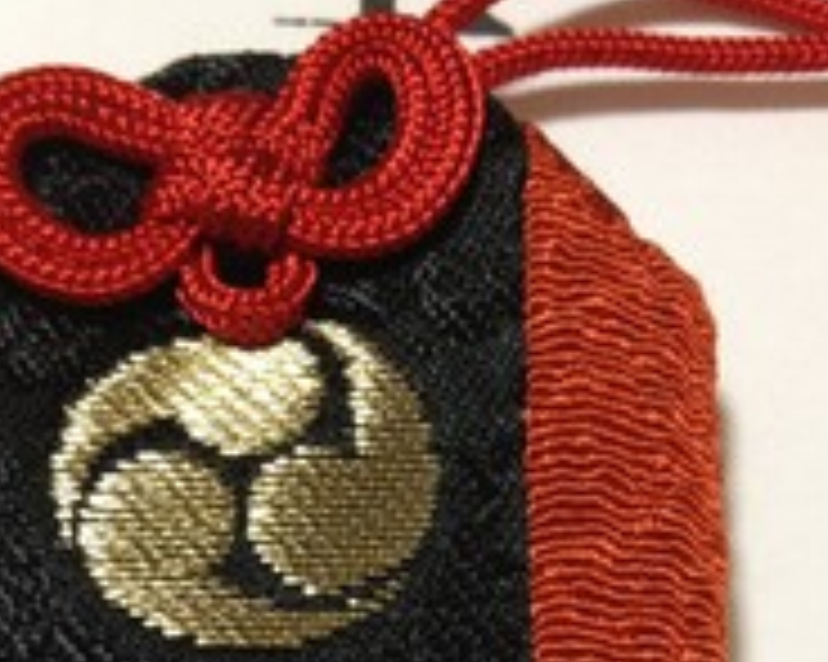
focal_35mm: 78
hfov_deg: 24.3
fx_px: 1910
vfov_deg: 18.3
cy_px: 856
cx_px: 259
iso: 200
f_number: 2.4
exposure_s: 1/20
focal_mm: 4.28
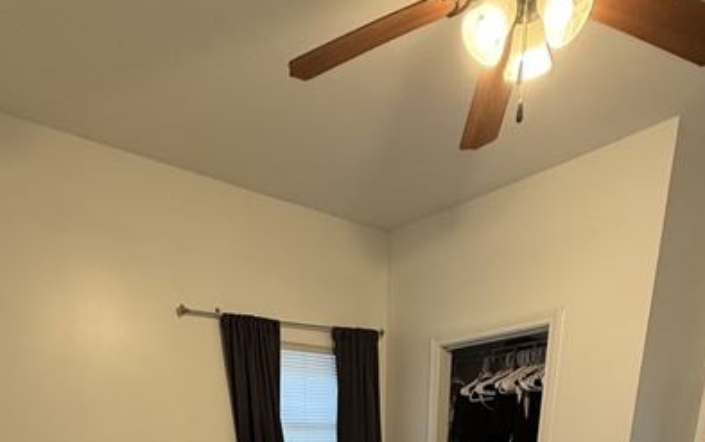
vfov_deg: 28.7
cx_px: 343
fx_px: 557
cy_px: 654
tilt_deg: -17.4
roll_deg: +0.8
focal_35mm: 29
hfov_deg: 64.6
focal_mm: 2.22
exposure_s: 1/60
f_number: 2.2
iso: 200
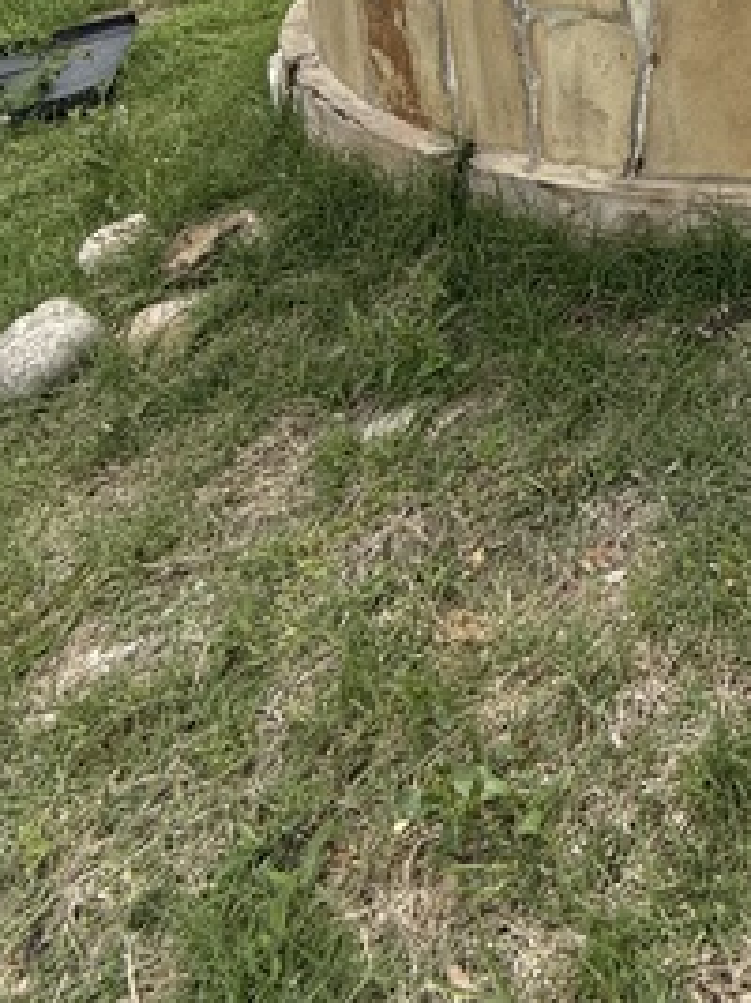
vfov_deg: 42.9
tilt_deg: -12.2
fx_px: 1013
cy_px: -62
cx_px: 894
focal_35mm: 35
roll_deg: -2.3
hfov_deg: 33.4
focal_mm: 2.22
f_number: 2.2
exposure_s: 1/853
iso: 64
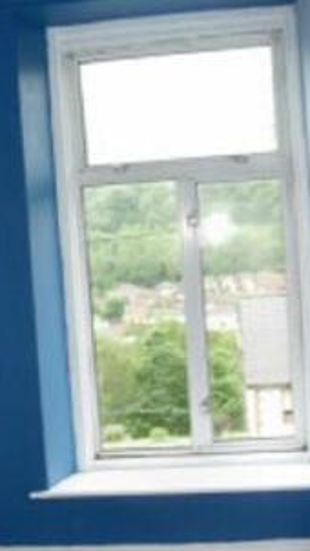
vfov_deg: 34.9
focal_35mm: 60
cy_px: 304
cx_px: 75
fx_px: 876
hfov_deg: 19.9
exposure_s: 1/32
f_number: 2.8
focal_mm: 7.8
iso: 79
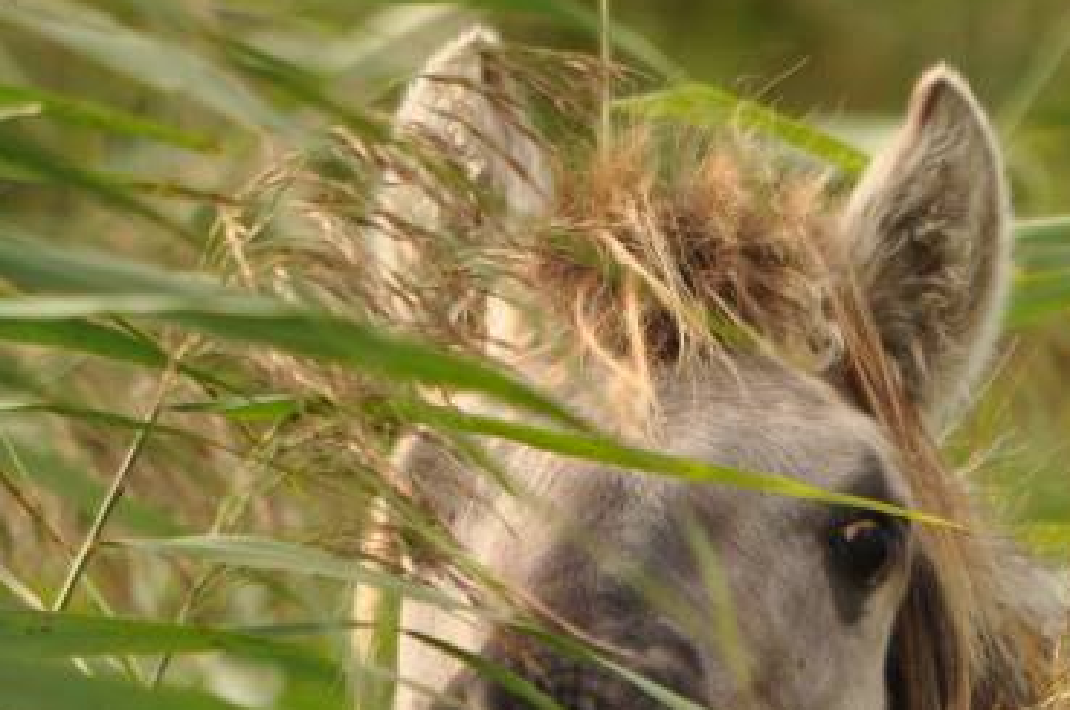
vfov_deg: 1.4
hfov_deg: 2.1
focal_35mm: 988
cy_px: 759
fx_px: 29327
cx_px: 696
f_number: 5.6
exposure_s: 1/400
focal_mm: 270
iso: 250
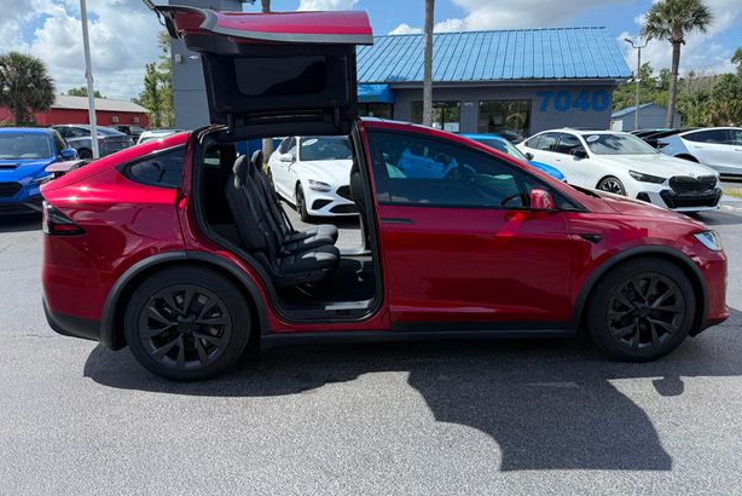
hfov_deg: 69.4
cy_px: 210
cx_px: 382
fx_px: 536
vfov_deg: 49.4
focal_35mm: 26
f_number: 1.78
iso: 80
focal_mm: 6.76
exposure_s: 1/3584
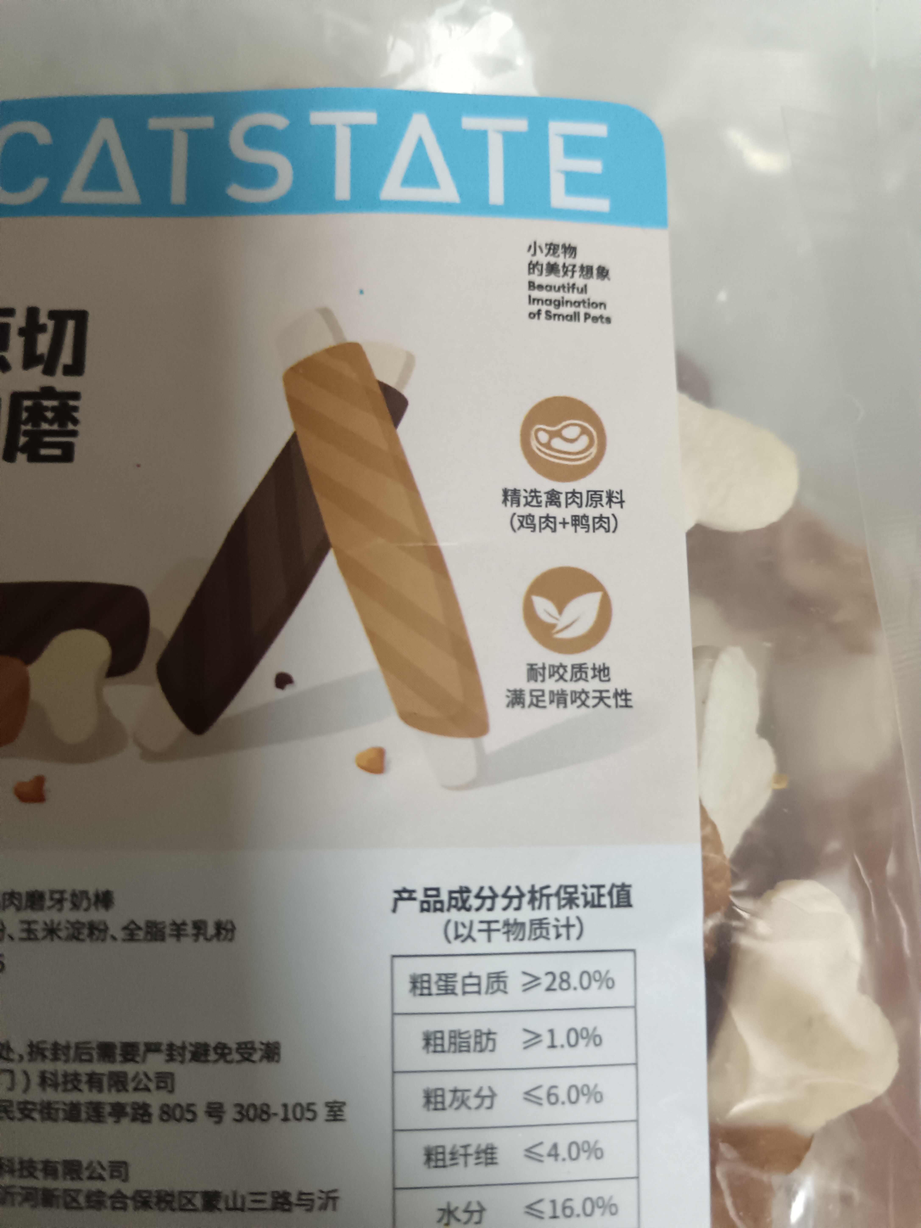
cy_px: 614
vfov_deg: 65.3
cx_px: 460
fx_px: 958
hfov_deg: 51.4
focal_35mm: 27
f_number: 1.9
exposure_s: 1/100
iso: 2454
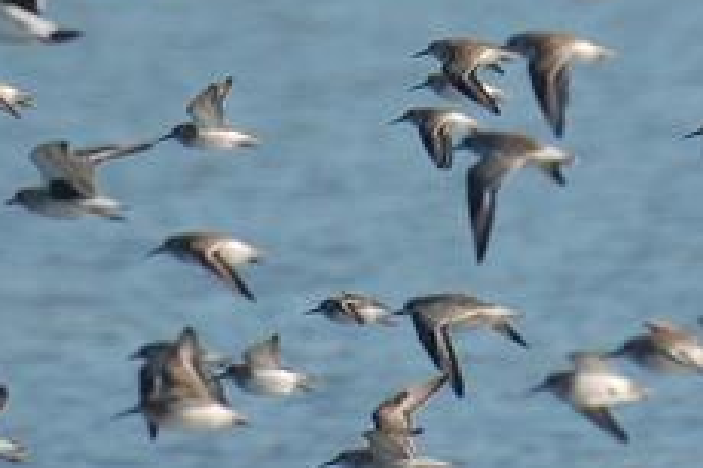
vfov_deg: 0.8
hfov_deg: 1.2
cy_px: -333
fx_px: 34421
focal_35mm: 1764
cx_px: 486
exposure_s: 1/1250
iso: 400
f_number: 5.6
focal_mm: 300
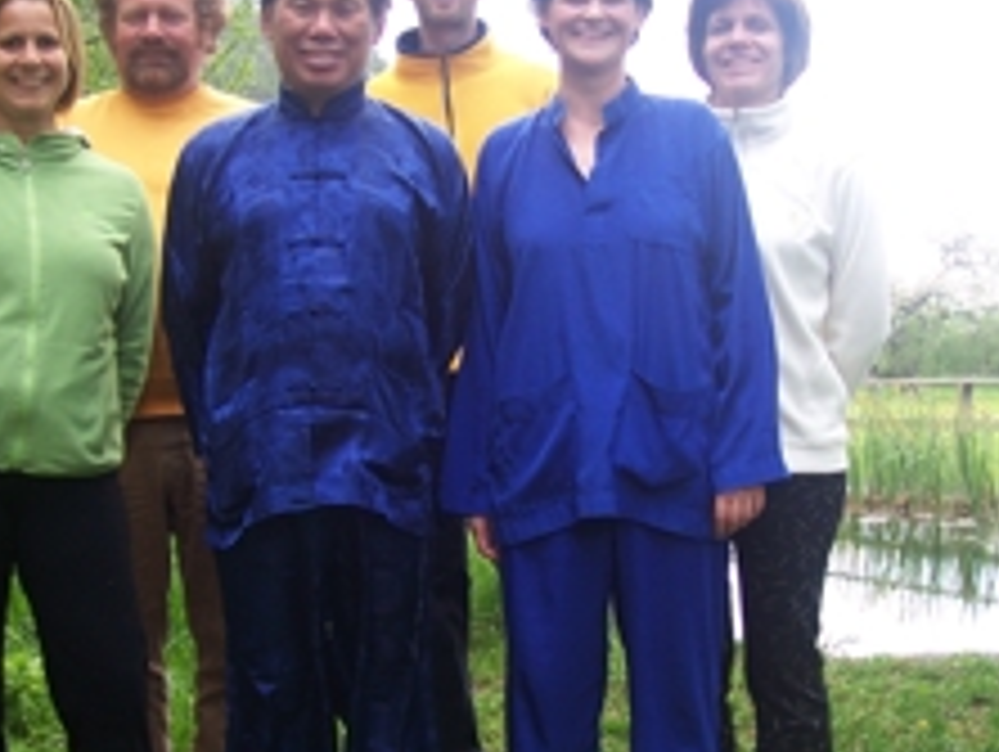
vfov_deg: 22.6
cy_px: 403
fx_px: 1878
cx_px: 488
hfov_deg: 29.8
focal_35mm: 65
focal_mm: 5.6
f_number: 2.7
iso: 80
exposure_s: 1/100
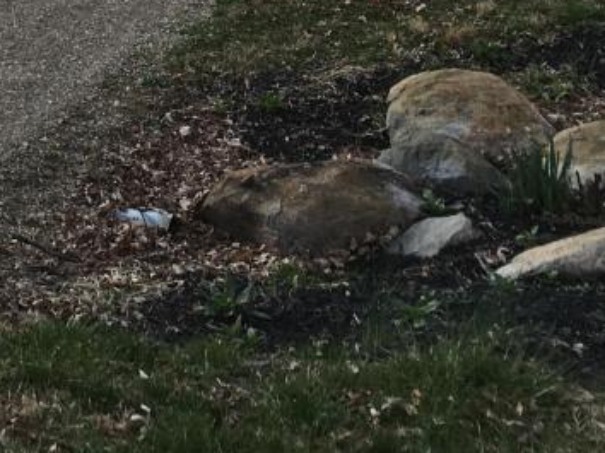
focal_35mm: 84
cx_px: -60
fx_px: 1467
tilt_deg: -8.5
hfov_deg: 22.0
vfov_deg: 16.7
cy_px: -104
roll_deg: -1.3
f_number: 2.2
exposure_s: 1/769
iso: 25
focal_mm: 4.15
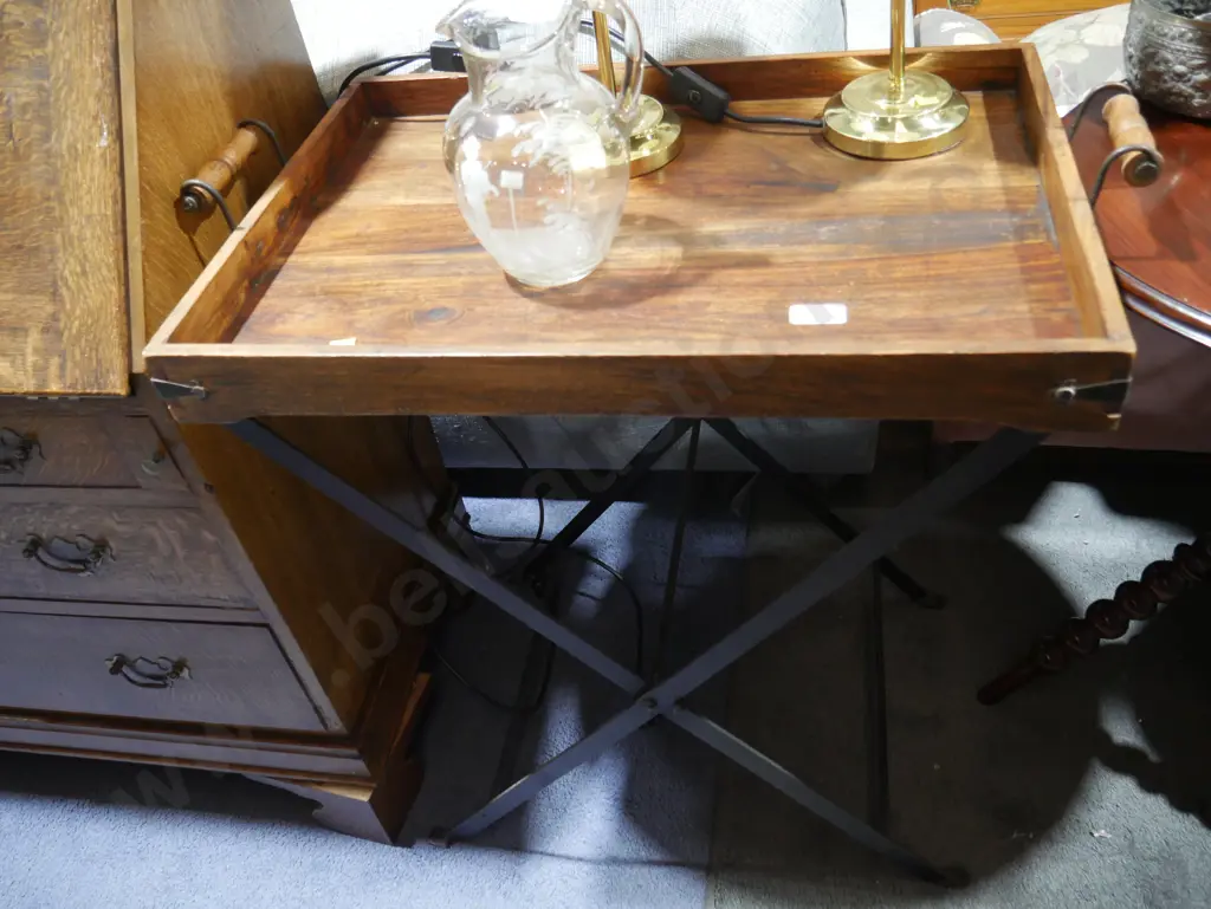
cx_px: 606
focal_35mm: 28
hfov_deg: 63.4
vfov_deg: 49.8
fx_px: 980
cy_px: 454
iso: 1250
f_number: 3.5
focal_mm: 14
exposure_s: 1/60
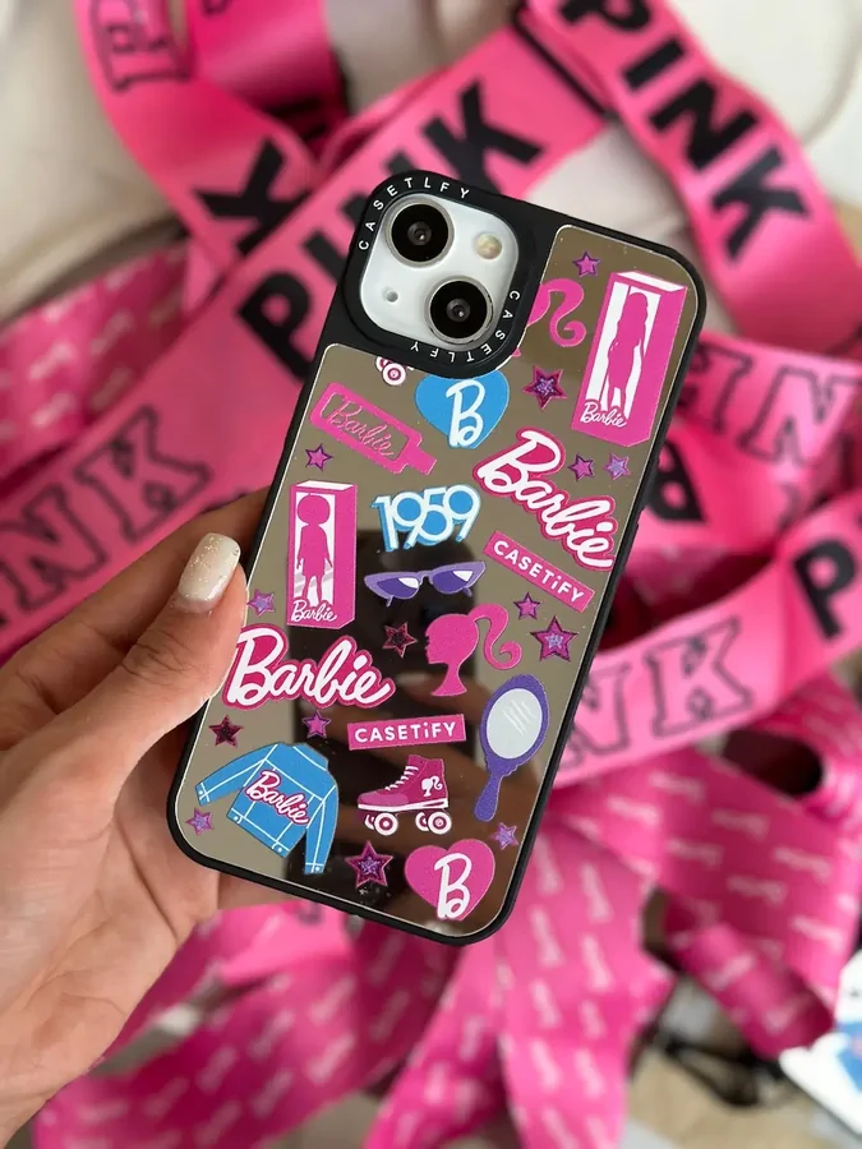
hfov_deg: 30.3
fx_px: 1594
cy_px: 574
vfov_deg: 39.7
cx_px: 431
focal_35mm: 48
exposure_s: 1/615
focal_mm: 6.86
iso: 80
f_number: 1.78
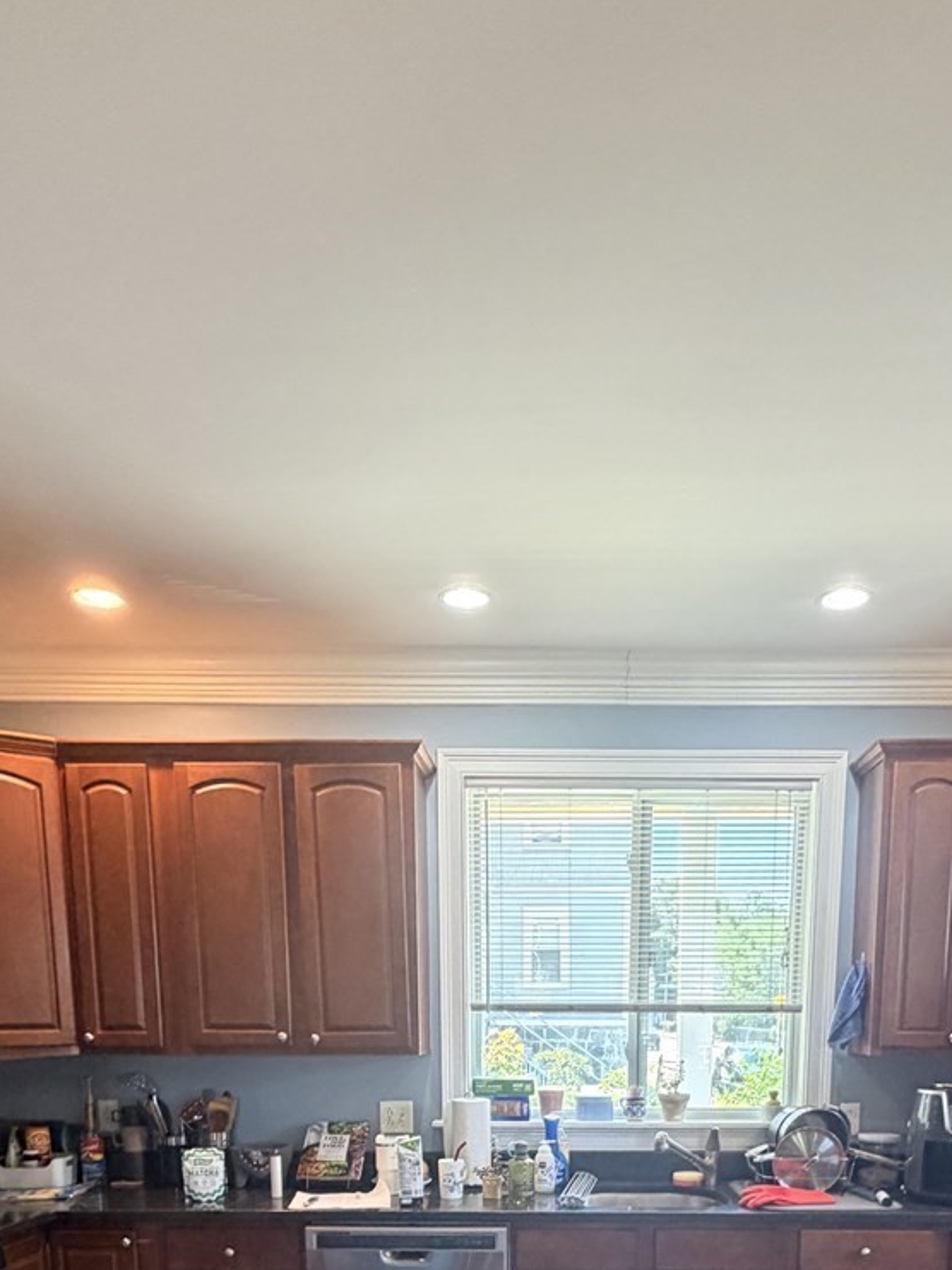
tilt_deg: -8.4
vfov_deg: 52.3
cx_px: 558
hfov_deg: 48.0
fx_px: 1064
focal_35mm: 29
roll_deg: -0.2
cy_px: 1198
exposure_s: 1/60
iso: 320
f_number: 2.2
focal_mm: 2.22
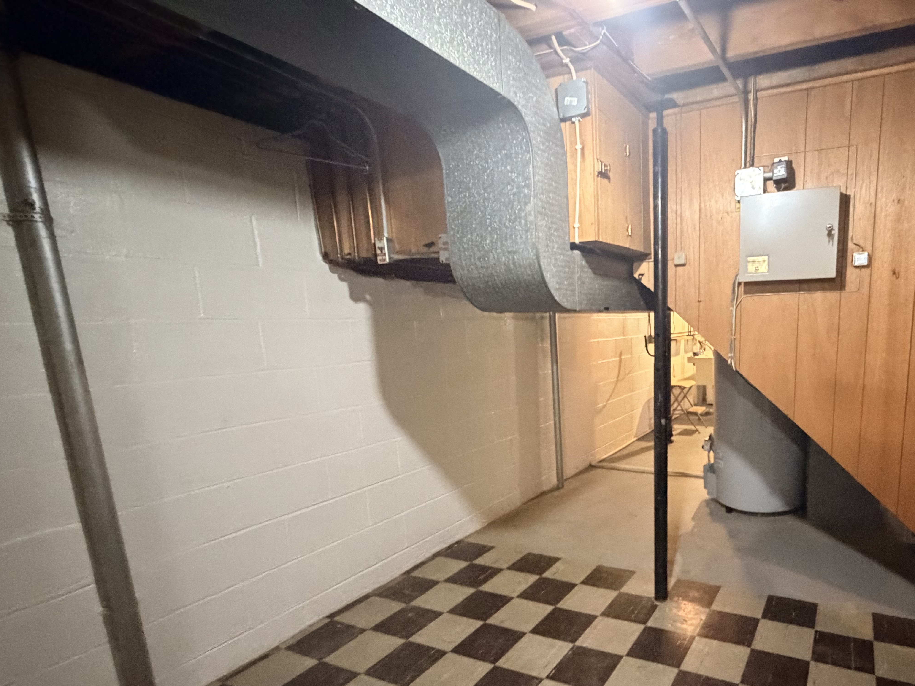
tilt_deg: -9.9
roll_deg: +1.9
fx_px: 529
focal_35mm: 20
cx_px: 633
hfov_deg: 78.2
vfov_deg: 65.3
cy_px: 417
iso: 1250
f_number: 2.2
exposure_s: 1/40
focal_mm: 2.22
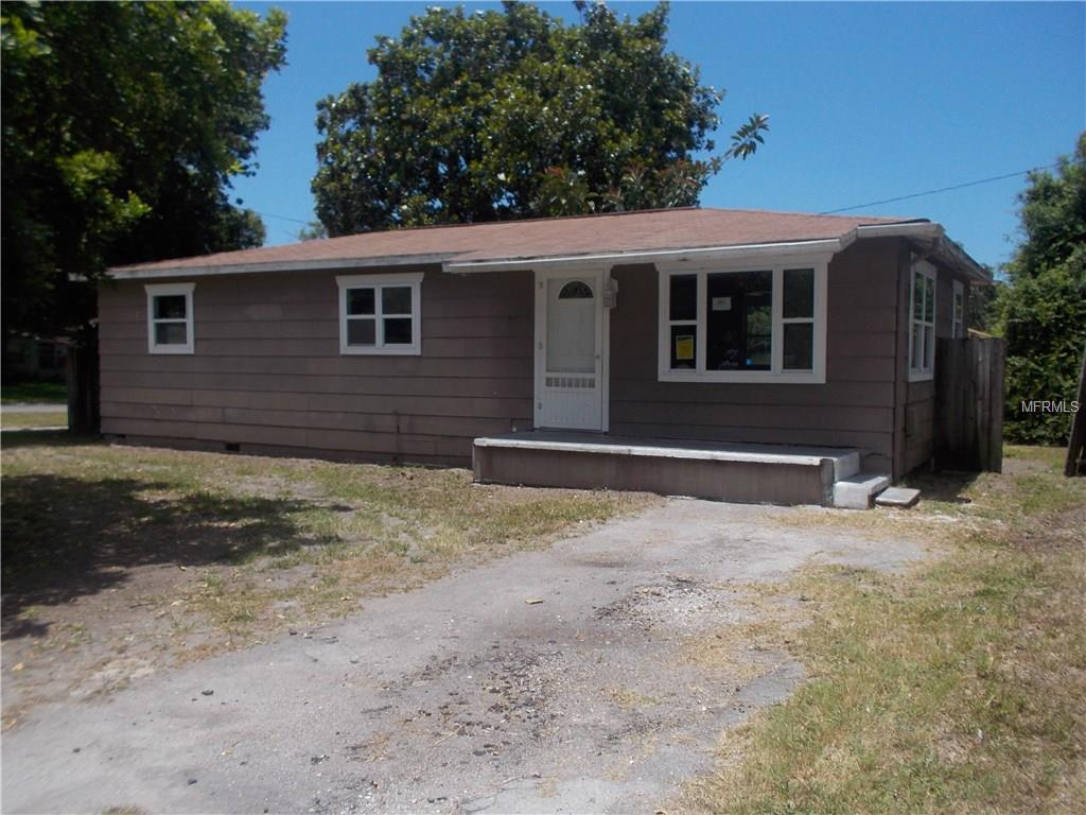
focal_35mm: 29
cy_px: 408
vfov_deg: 48.2
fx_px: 910
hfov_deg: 61.7
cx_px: 543
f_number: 3.3
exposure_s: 1/1000
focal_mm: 4.1
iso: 80
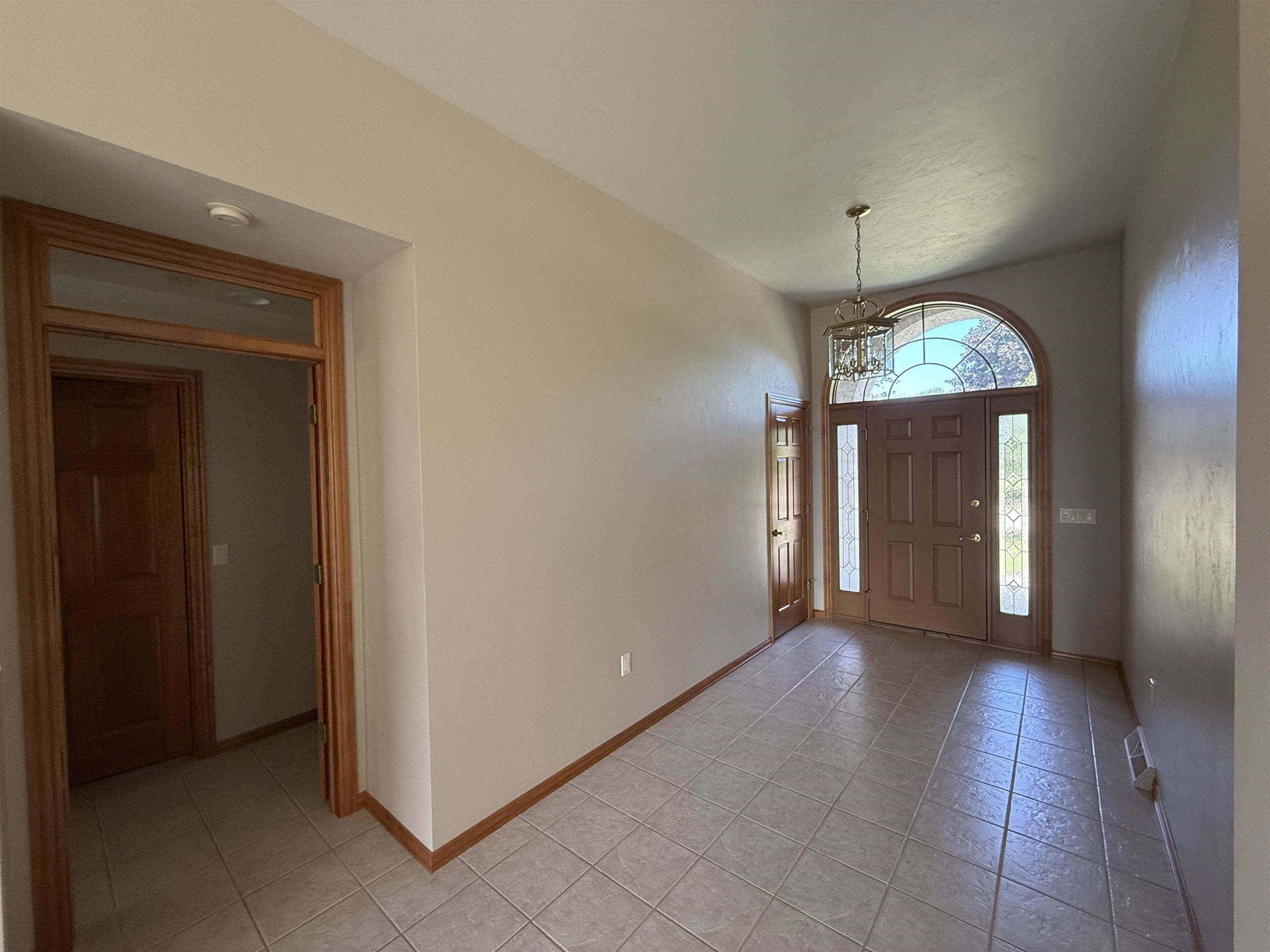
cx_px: 635
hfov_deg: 102.1
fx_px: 514
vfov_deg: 85.7
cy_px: 476
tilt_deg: -1.6
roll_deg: +1.0
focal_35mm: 14
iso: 250
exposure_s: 1/99
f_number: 2.2
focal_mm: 2.22
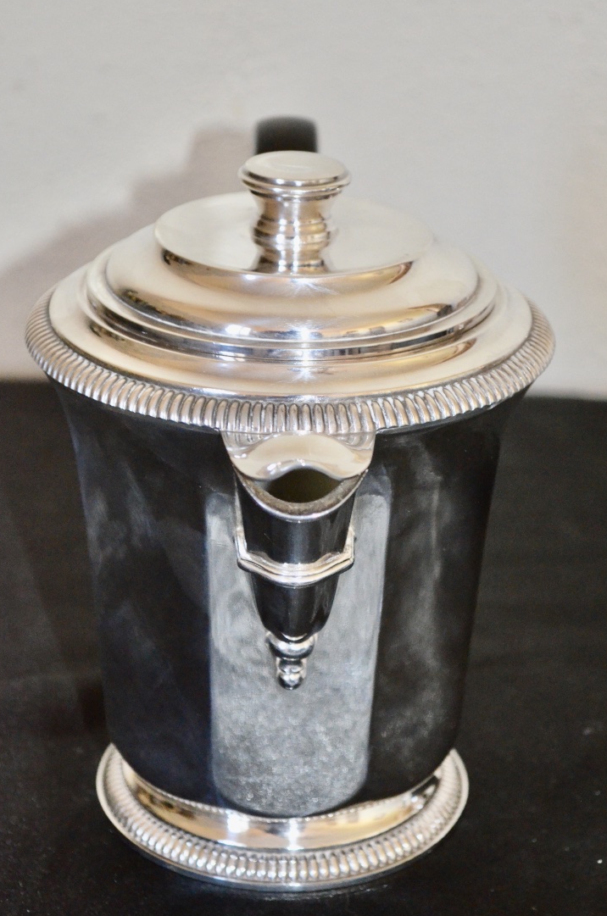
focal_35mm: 92
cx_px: 329
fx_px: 2326
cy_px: 452
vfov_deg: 22.3
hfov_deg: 14.9
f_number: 5.6
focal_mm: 55
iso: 3200
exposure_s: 1/60
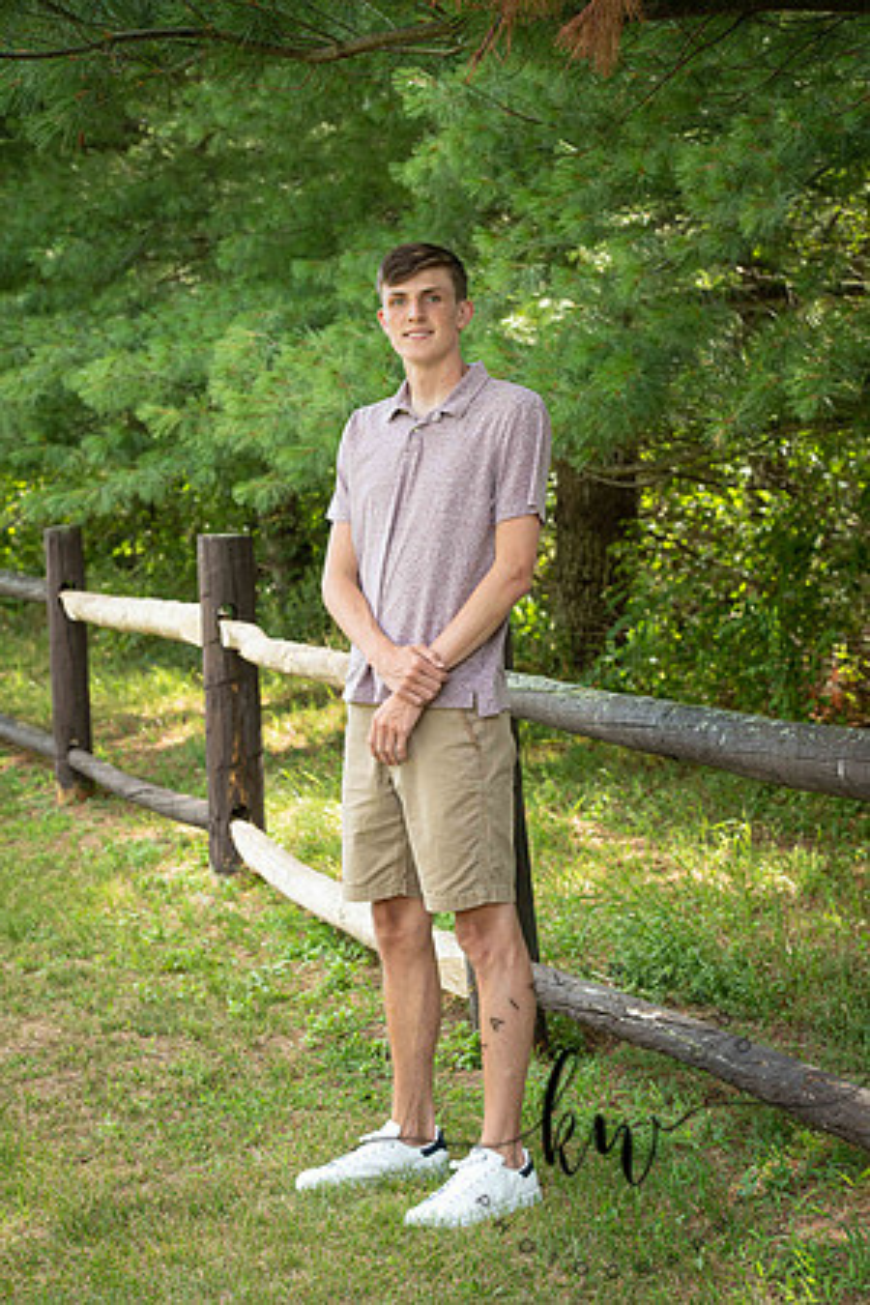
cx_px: 435
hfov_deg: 16.1
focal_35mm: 85
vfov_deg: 23.9
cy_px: 652
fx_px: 3081
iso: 500
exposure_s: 1/200
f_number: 6.3
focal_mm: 85
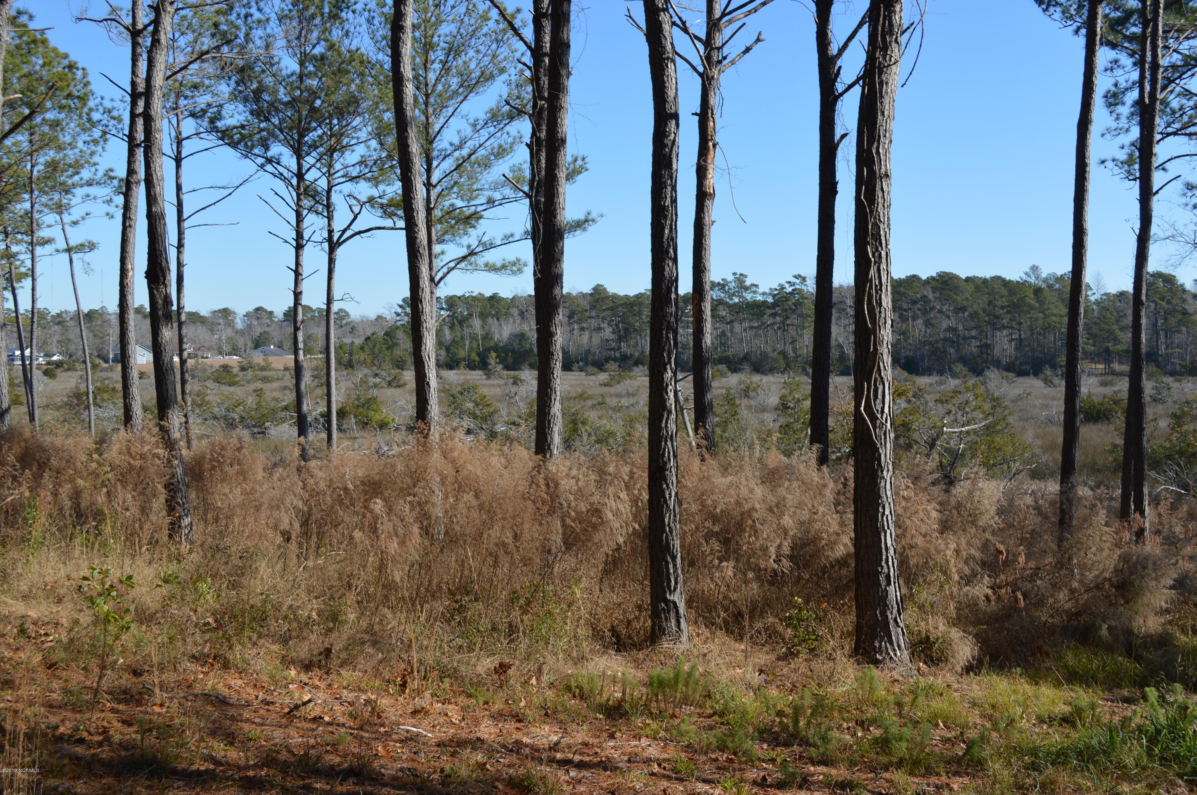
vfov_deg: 34.1
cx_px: 598
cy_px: 398
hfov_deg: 49.6
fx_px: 1295
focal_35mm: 39
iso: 100
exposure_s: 1/200
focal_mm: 26
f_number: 7.1
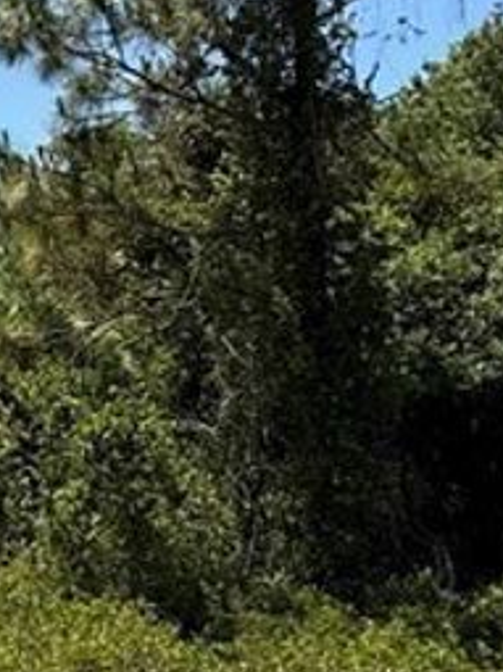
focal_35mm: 75
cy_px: 341
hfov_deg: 19.0
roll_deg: +0.9
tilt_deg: +8.2
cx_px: -8
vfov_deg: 26.0
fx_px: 1454
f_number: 2.2
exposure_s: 1/1368
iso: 50
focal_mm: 2.22
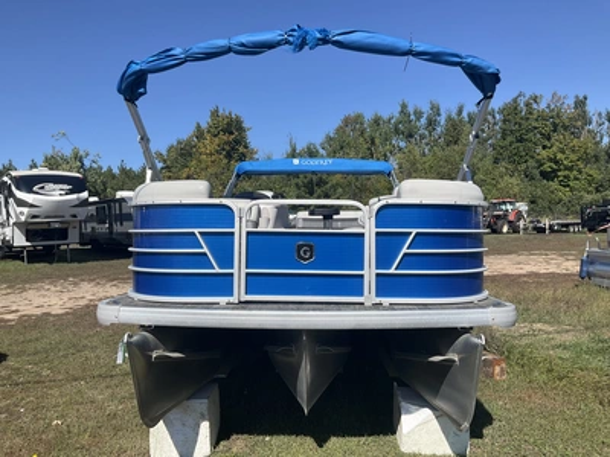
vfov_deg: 48.2
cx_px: 305
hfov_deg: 61.7
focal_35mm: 29
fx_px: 511
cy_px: 228
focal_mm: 3
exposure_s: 1/2141
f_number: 1.8
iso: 25
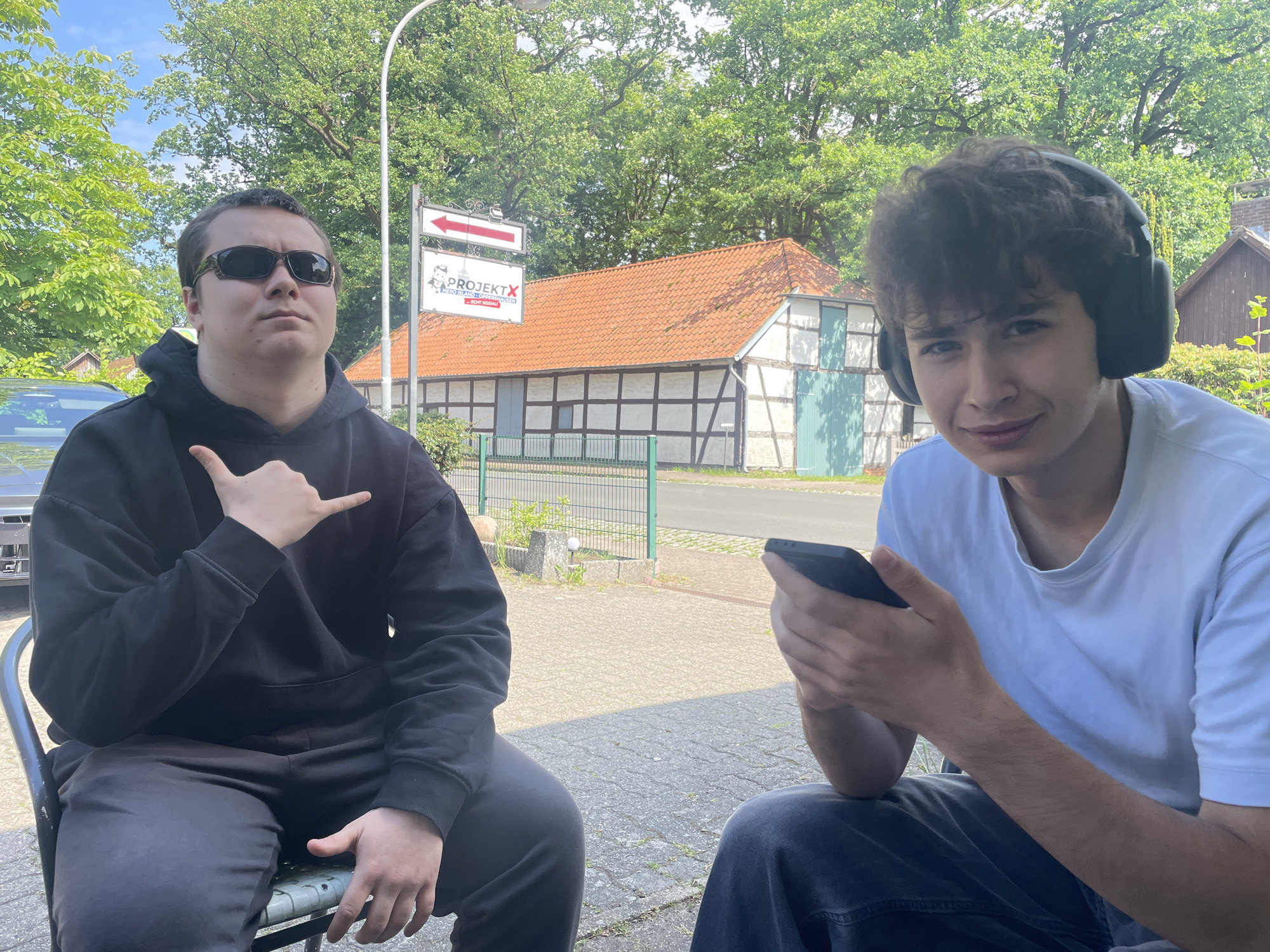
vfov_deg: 53.1
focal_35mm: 26
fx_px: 954
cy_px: 476
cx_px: 635
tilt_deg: -2.0
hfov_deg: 67.3
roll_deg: +0.2
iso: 32
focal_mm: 4.2
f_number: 1.6
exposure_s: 1/725
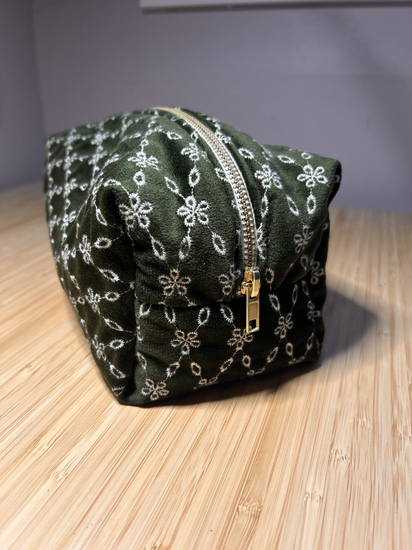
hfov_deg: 53.1
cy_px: 275
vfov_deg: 67.3
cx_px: 206
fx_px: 413
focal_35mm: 26
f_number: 1.5
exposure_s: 1/79
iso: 125
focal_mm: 5.7
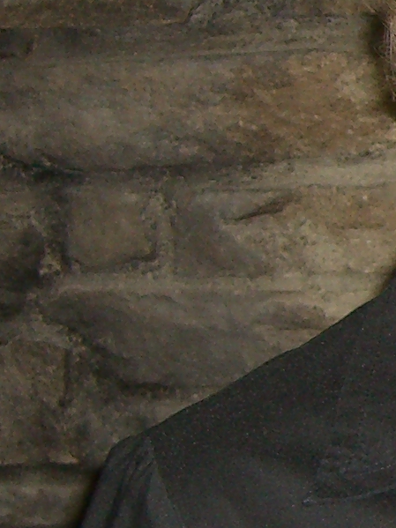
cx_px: 991
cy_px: 237
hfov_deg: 7.1
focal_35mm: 195
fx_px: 2975
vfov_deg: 10.1
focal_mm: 7.9
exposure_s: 1/60
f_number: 2.8
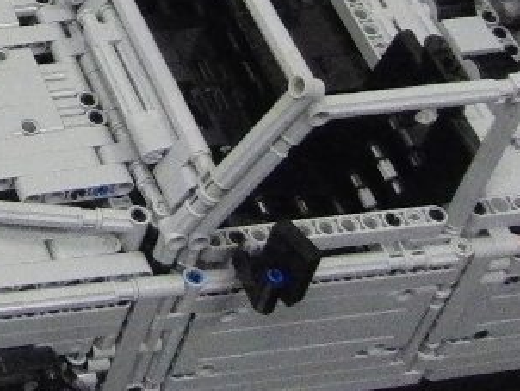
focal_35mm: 127
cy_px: -339
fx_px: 1909
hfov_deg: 13.9
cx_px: -408
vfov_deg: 10.9
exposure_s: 1/60
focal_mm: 4.3
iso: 640
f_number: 3.2
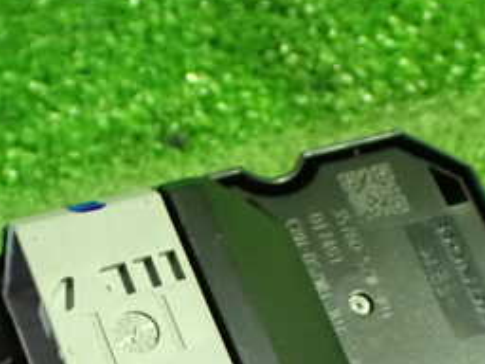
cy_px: 415
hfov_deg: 25.8
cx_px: 144
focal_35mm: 75
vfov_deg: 18.8
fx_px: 1051
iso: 1250
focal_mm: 5.79
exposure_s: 1/30
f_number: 2.4
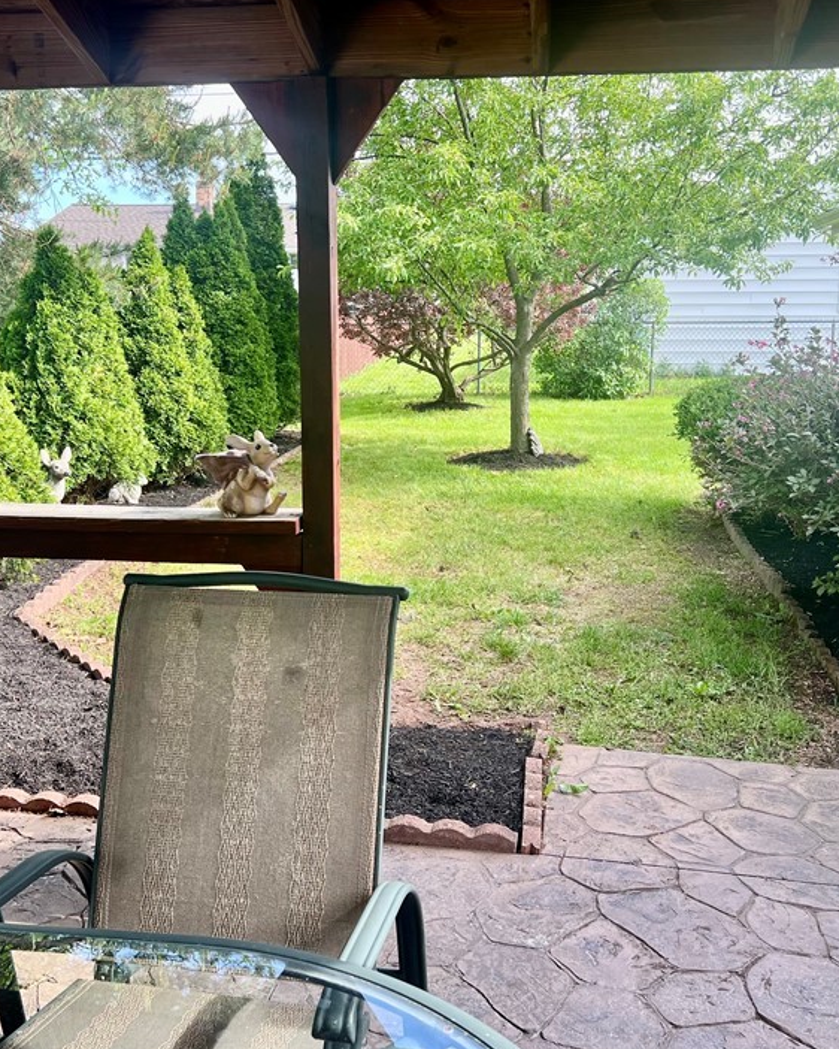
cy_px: 489
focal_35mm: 37
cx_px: 397
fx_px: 1148
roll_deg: +0.2
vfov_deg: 49.0
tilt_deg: -8.0
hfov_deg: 40.1
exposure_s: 1/355
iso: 50
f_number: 1.5
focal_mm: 5.7
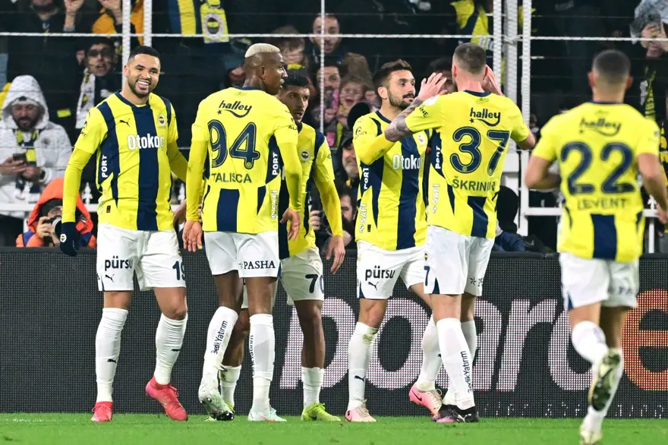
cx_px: 334
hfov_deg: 3.4
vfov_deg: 2.3
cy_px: 222
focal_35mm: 600
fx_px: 11129
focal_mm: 400
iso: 2500
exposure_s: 1/2500
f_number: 2.8
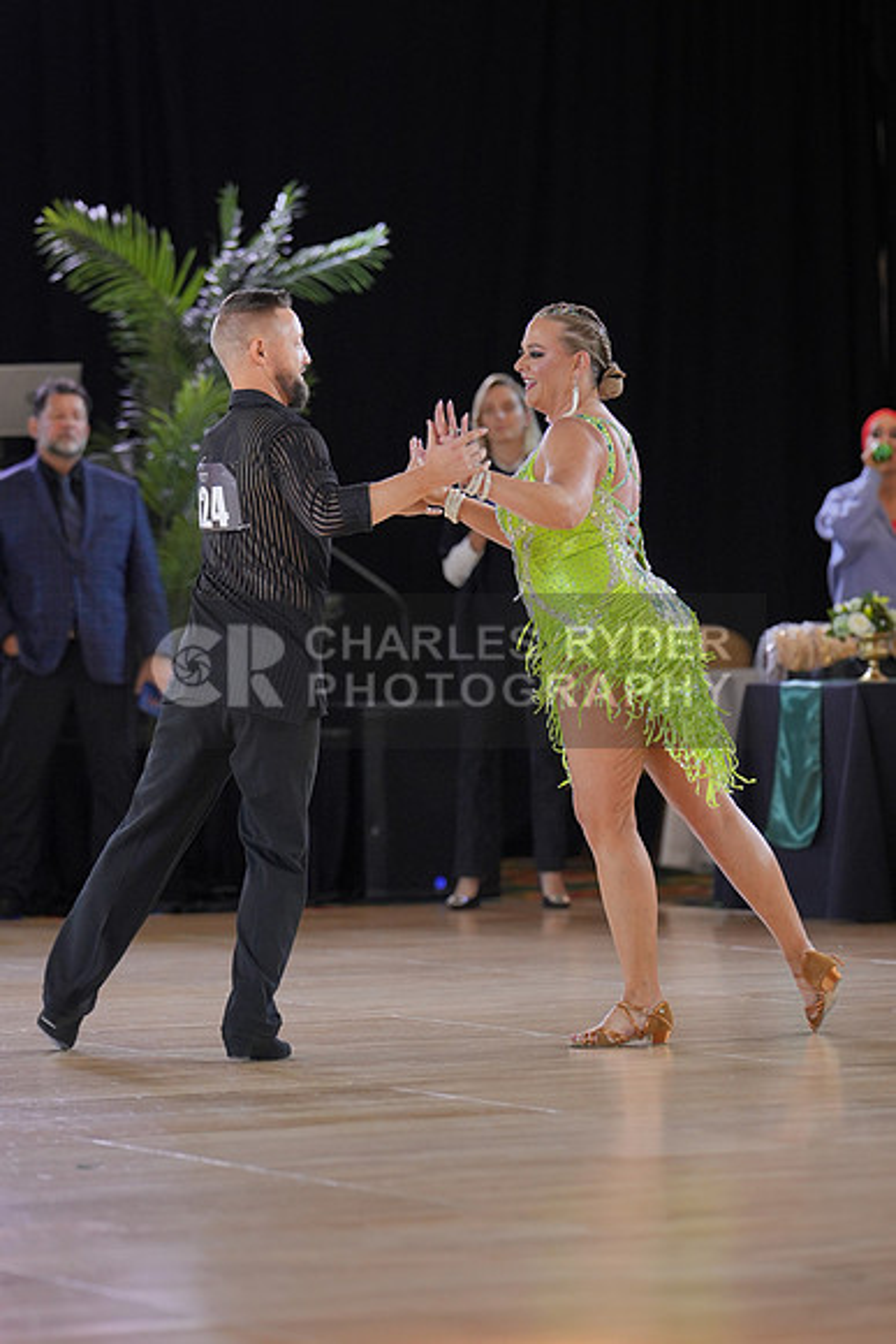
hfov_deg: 8.5
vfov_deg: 12.7
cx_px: 448
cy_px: 672
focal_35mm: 162
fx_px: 6044
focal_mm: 108
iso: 800
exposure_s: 1/500
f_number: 2
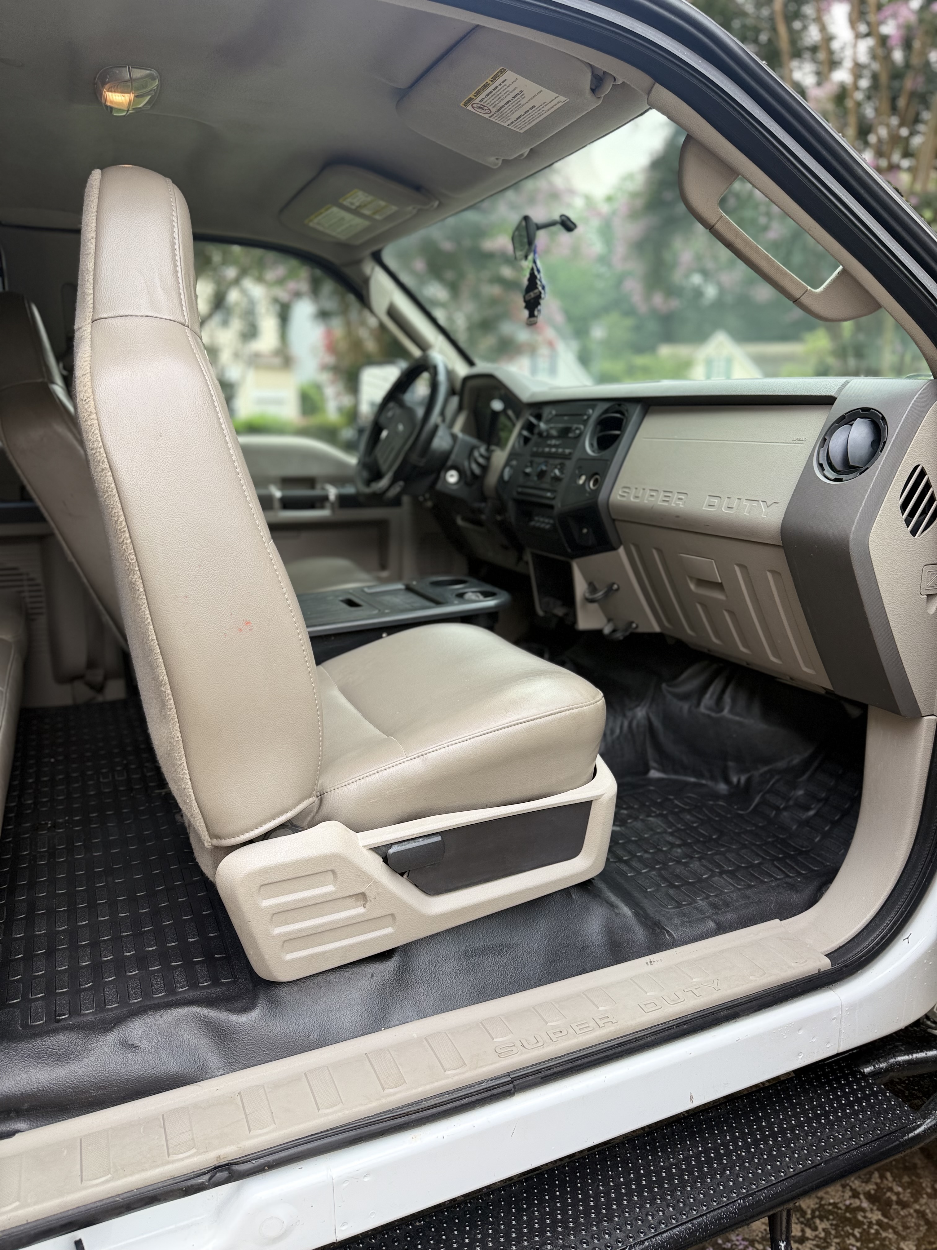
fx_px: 866
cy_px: 625
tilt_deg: -12.5
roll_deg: +0.0
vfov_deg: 71.6
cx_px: 468
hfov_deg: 56.8
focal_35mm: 24
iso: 80
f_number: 1.78
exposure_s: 1/237
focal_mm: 6.76
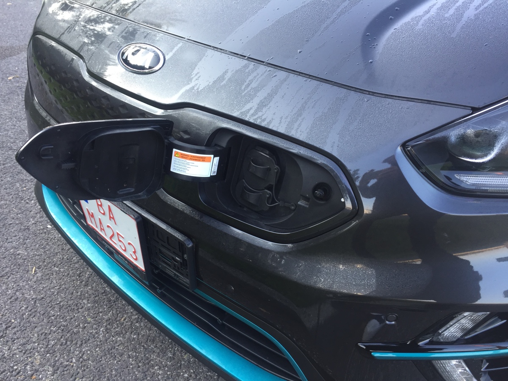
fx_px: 426
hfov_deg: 61.7
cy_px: 190
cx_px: 254
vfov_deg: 48.2
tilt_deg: -35.5
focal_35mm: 29
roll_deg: -2.4
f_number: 2.2
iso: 32
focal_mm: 4.15
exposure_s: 1/100
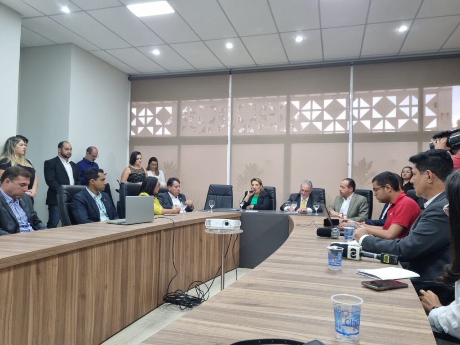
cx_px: 230
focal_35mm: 26
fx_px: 346
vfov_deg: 53.1
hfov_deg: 67.3
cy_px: 172
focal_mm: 5.4
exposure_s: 1/40
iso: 200
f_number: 1.8
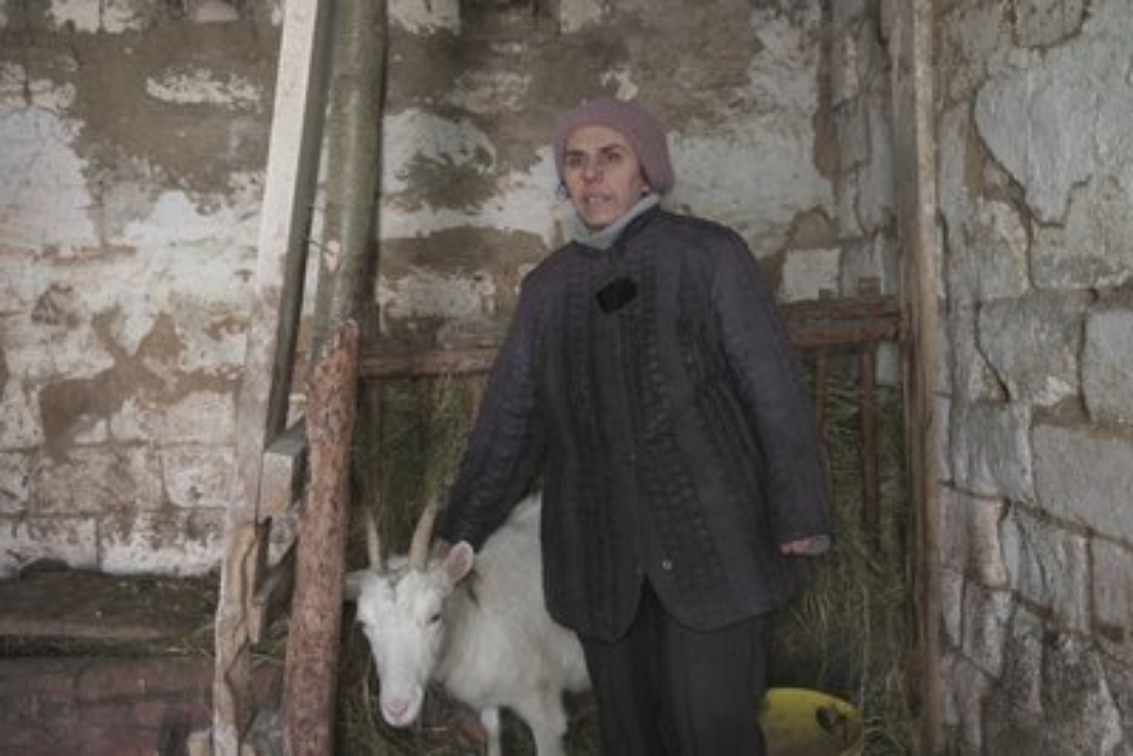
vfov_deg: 41.1
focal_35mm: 32
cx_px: 566
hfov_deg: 58.7
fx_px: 1007
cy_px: 378
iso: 640
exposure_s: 1/60
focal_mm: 32
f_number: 4.5
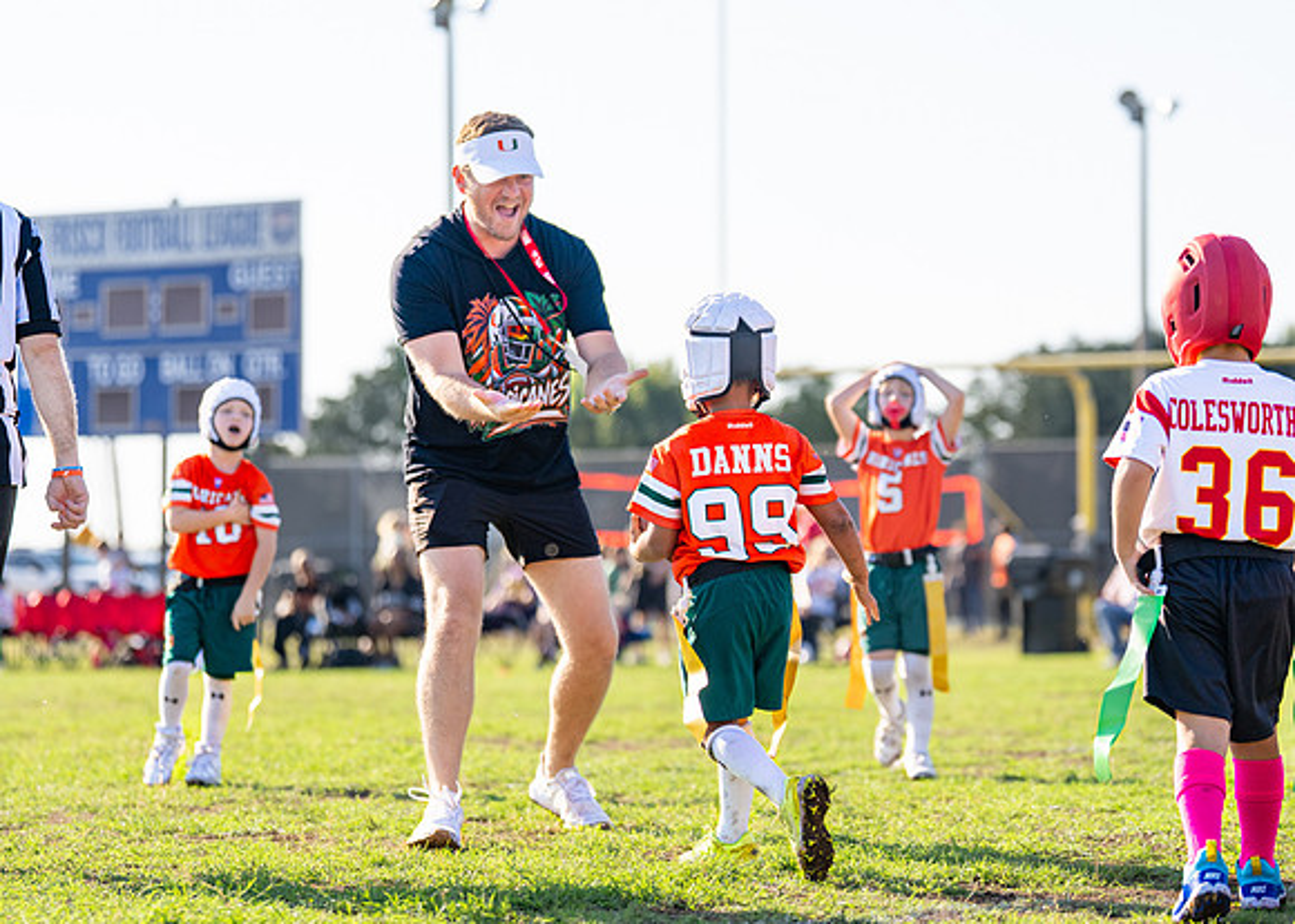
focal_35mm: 134
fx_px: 4912
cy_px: 450
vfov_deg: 10.8
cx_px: 594
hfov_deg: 15.0
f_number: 2.8
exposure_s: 1/2500
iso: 250
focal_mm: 105
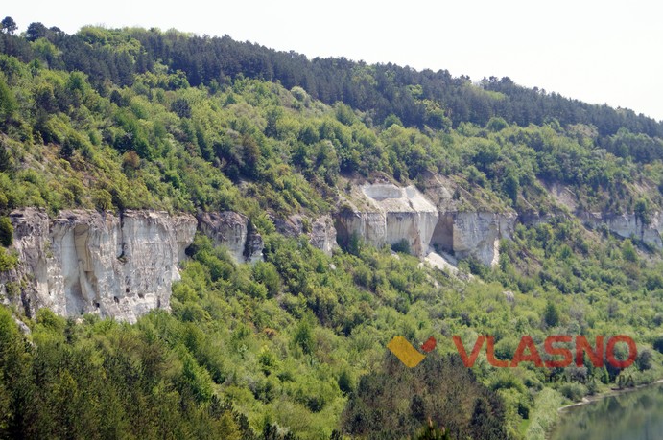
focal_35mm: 76
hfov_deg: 26.7
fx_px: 1398
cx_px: 328
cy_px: 222
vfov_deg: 17.9
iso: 100
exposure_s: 1/125
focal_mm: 50
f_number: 9
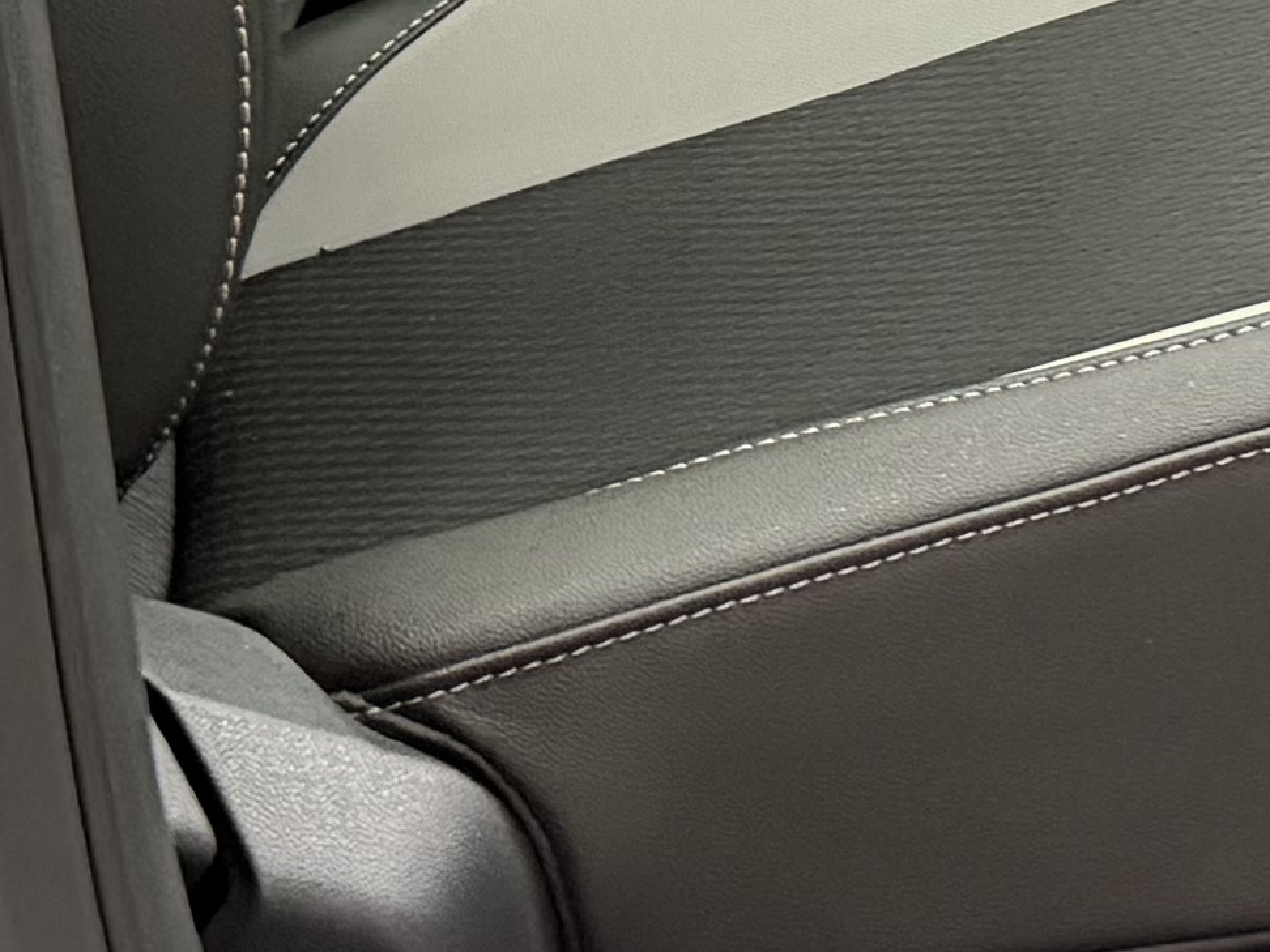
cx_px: 1330
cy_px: -610
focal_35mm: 141
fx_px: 5173
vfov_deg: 10.1
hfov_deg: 13.8
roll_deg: -0.8
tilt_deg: -7.5
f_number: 1.78
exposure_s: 1/50
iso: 800
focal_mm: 6.76
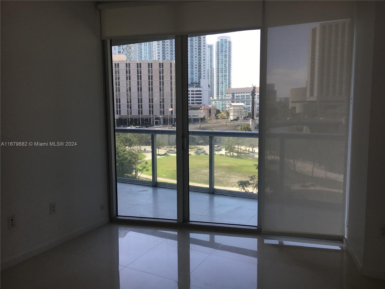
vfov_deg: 48.2
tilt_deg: -6.9
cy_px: 144
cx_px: 192
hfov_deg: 61.7
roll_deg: +0.5
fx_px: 323
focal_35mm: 29
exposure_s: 1/195
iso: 25
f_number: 2.2
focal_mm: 4.15
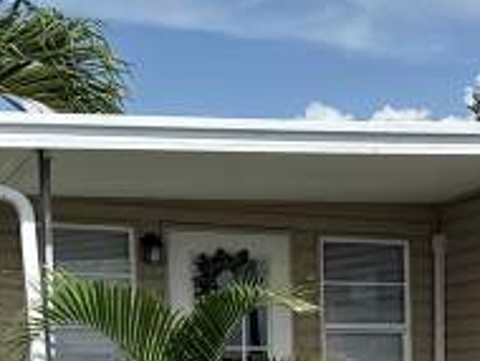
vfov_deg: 14.2
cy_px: 432
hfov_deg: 18.8
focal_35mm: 101
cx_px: 508
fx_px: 1402
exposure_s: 1/11905
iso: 80
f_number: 1.78
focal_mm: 6.76
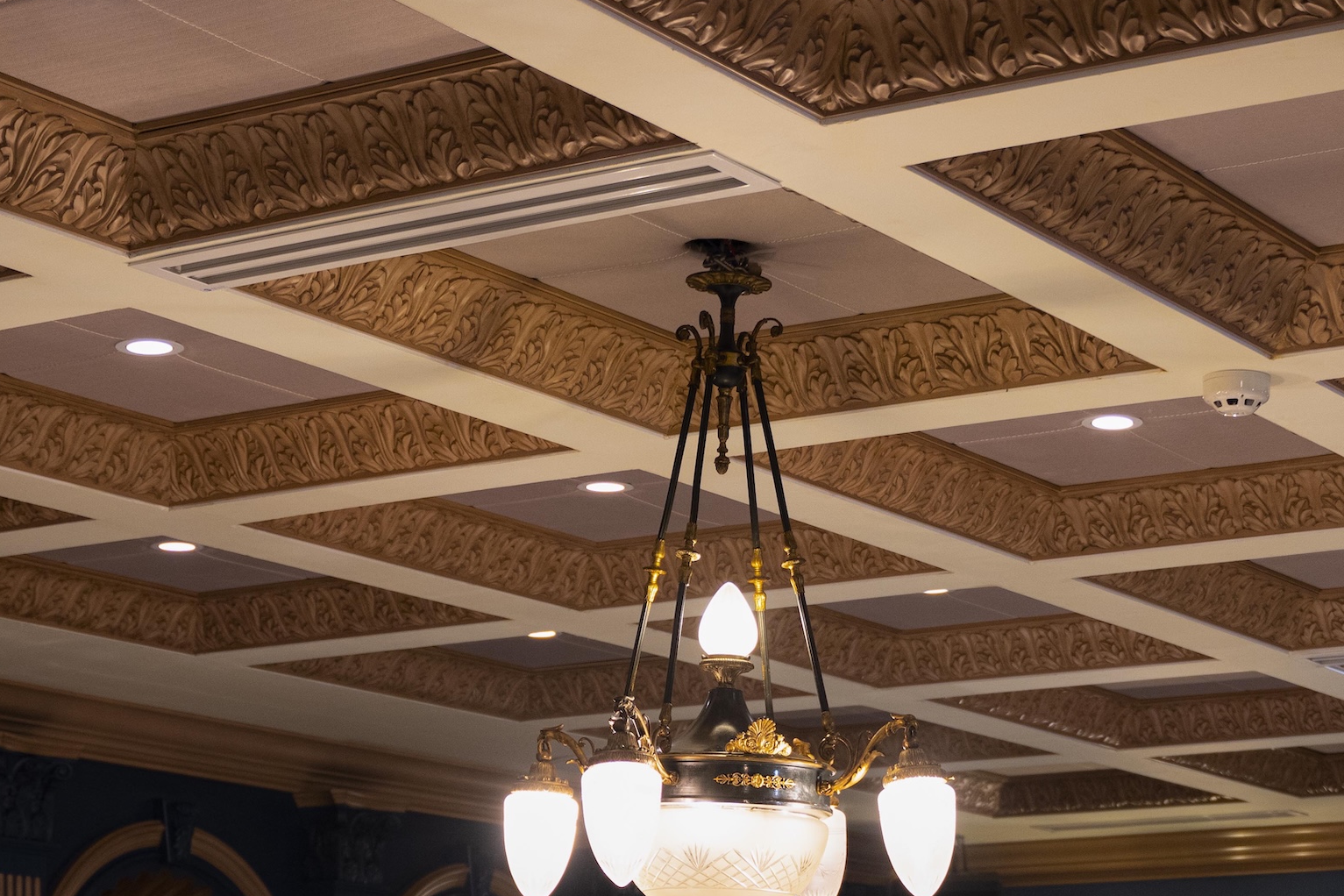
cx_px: 932
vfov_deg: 14.2
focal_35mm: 92
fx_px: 3430
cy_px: 1195
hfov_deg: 22.1
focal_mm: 31.3
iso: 500
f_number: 2.8
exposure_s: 1/40
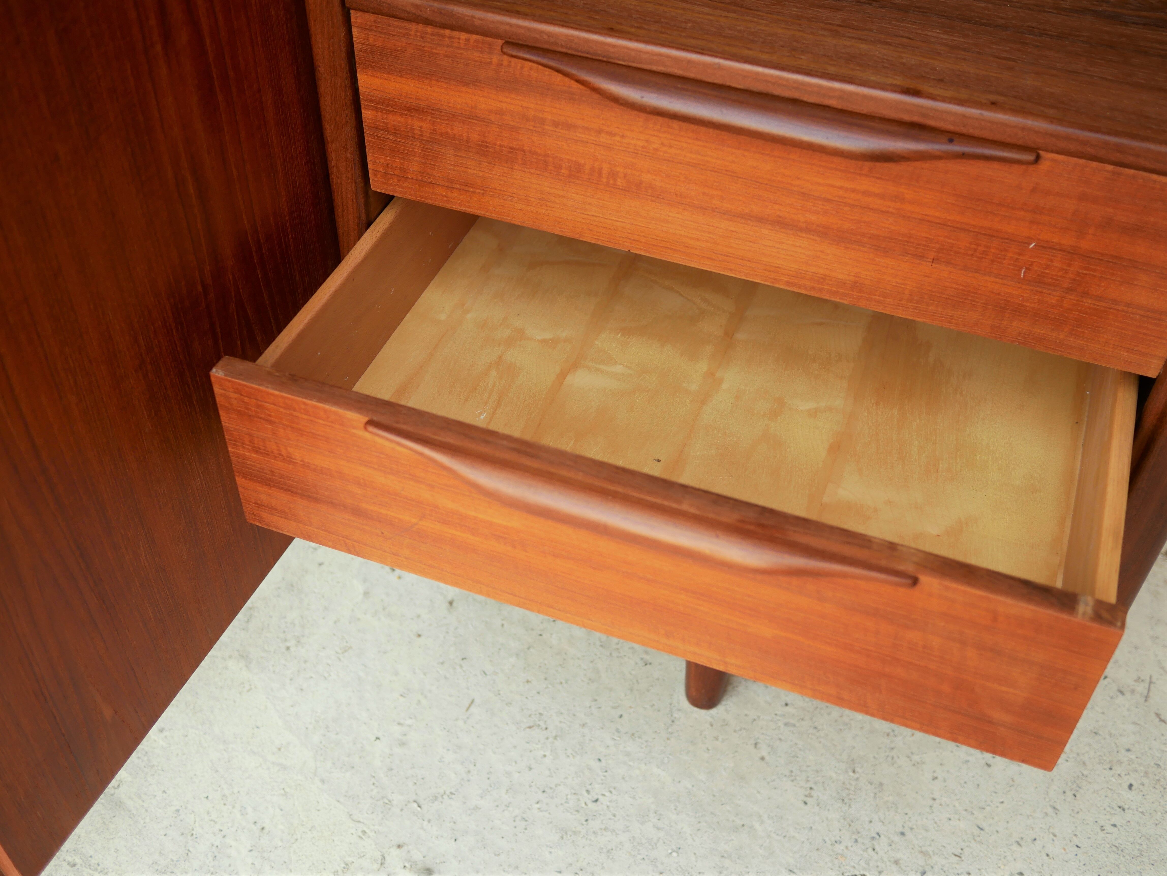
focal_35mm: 40
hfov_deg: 46.8
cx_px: 584
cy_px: 438
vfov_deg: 36.0
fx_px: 1349
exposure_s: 1/160
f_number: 2
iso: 200
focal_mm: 20
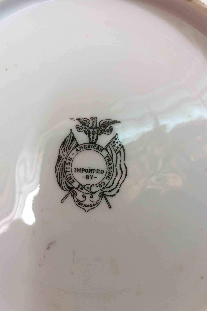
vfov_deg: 60.3
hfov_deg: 42.3
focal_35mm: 31
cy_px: 155
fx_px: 267
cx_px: 95
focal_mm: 4.15
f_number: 2.2
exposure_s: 1/33
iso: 50
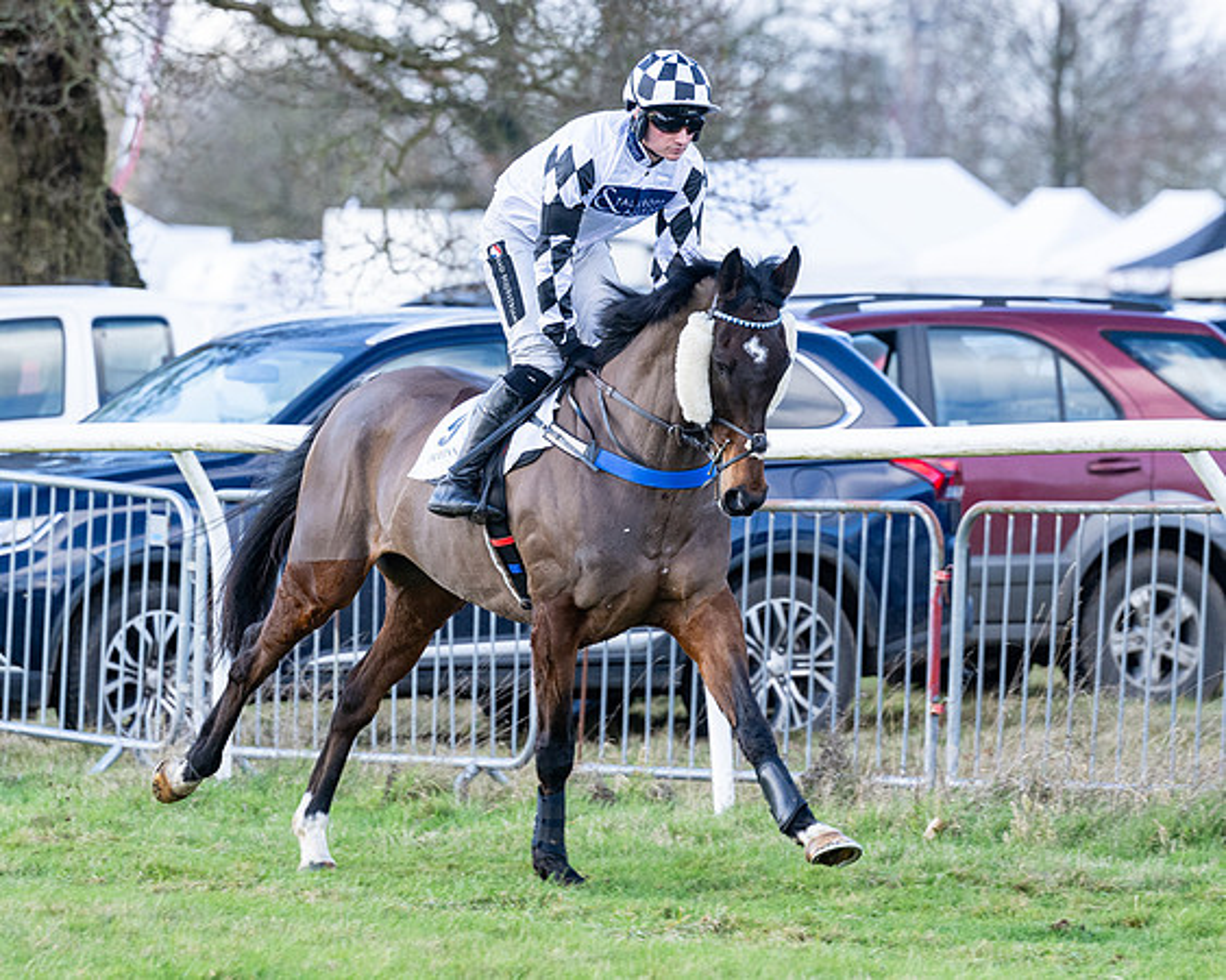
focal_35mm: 396
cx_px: 612
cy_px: 466
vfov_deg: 3.9
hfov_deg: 4.9
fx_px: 14360
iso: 400
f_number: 4
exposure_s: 1/640
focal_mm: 180
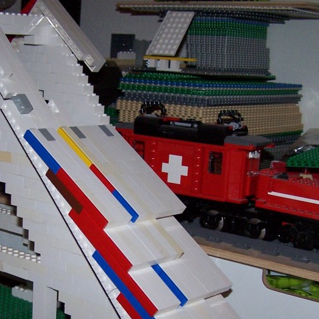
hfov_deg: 23.9
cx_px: 115
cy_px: 252
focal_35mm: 72
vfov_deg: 23.7
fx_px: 751
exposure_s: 1/60
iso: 140
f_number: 2.8
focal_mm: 6.3
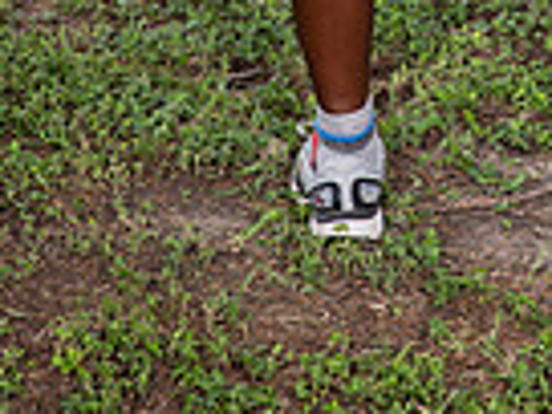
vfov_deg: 6.5
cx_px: 446
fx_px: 3540
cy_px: -467
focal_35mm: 222
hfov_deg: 8.9
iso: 250
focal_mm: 70
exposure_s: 1/400
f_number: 6.3
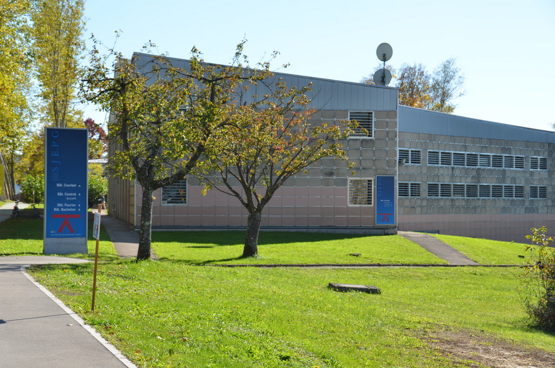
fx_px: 1270
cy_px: 184
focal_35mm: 82
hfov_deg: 24.7
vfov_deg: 16.5
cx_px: 278
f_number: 8
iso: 125
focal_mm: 55
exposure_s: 1/250
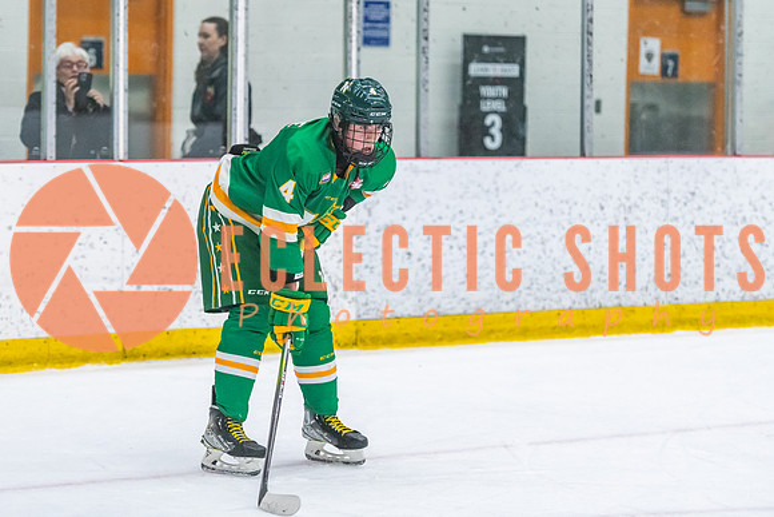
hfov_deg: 14.8
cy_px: 207
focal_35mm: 139
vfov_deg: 9.9
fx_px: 2984
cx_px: 327
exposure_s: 1/800
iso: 4000
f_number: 2.8
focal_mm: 112
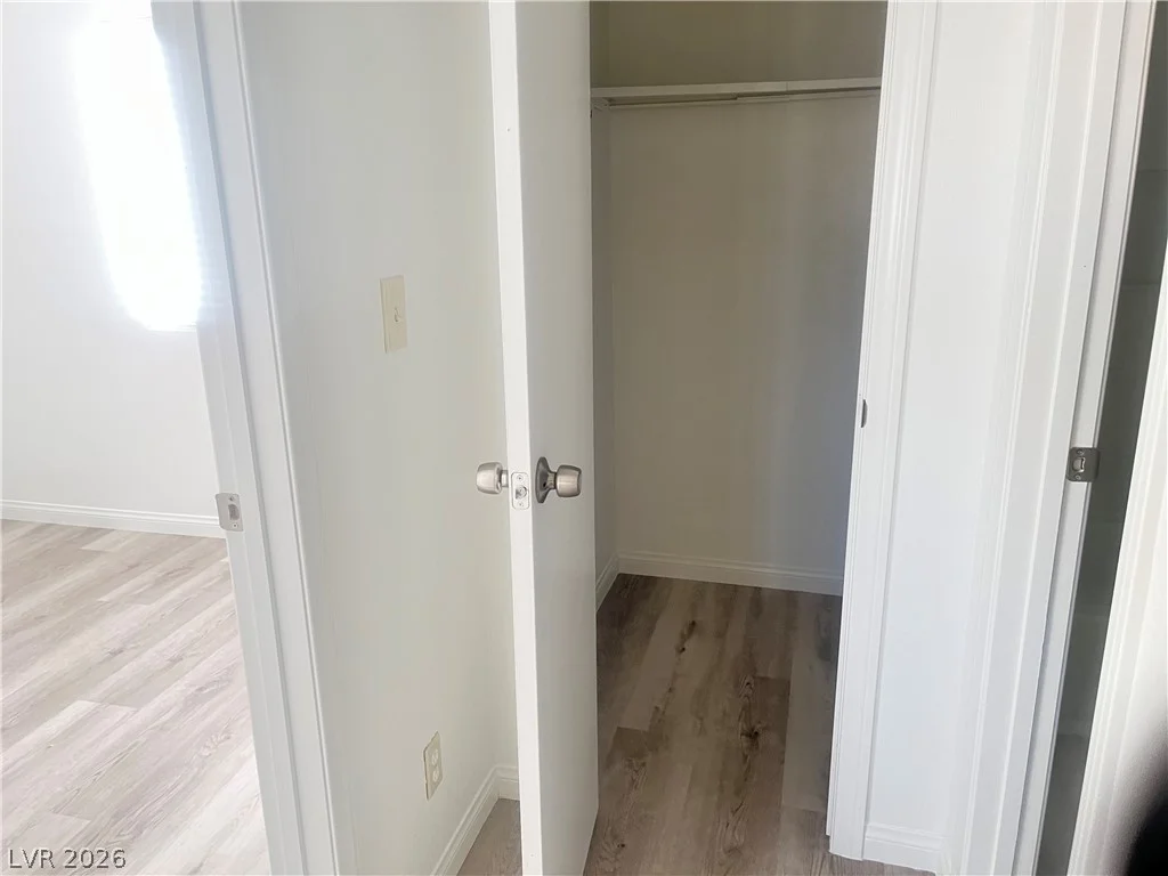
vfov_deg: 53.1
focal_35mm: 26
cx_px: 584
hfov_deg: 67.3
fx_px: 877
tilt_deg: -16.2
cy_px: 438
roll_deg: +1.5
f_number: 1.6
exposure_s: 1/60
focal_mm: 5.1
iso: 250
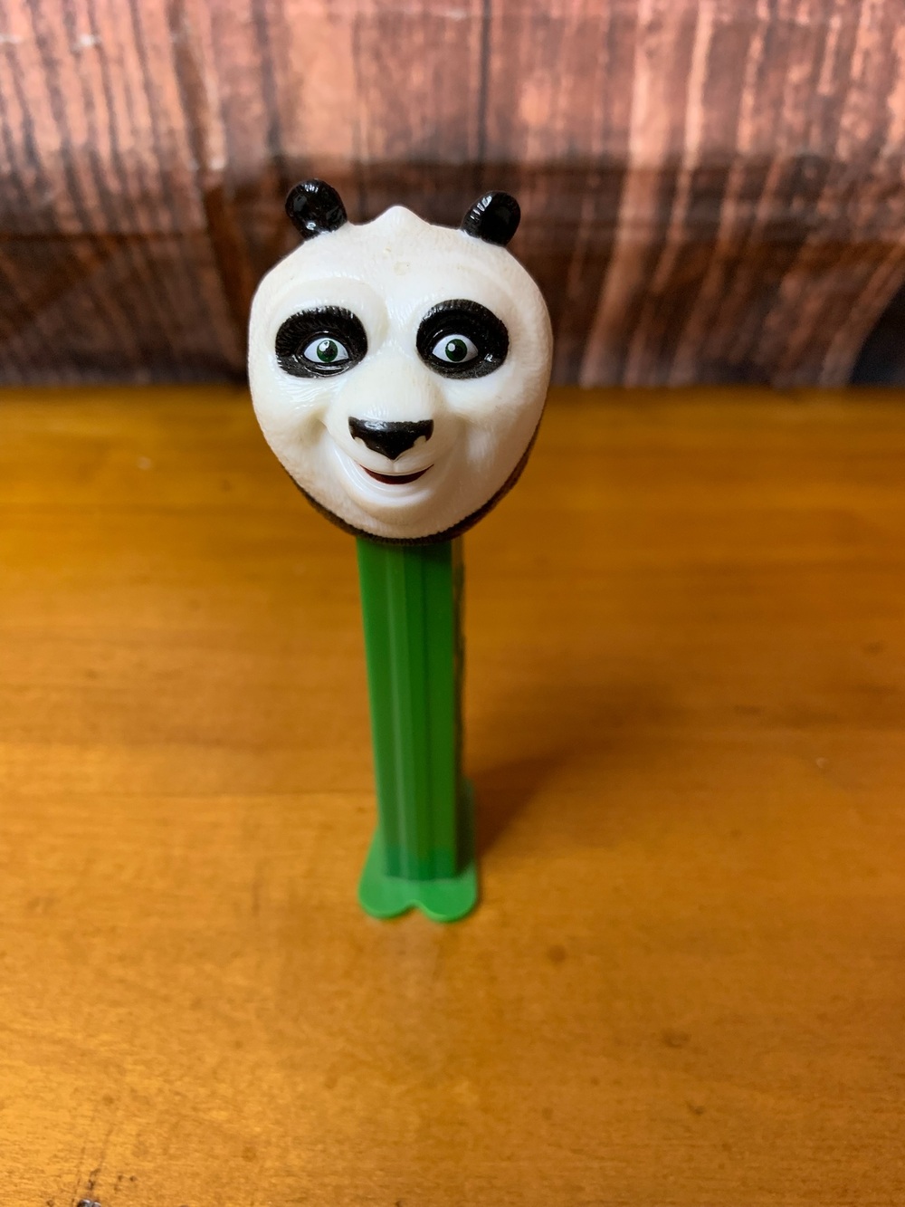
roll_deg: -1.9
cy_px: 604
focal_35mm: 26
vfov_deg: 67.3
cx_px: 452
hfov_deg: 53.1
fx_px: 906
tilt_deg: -35.5
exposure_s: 1/86
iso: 100
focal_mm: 4.25
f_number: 1.8
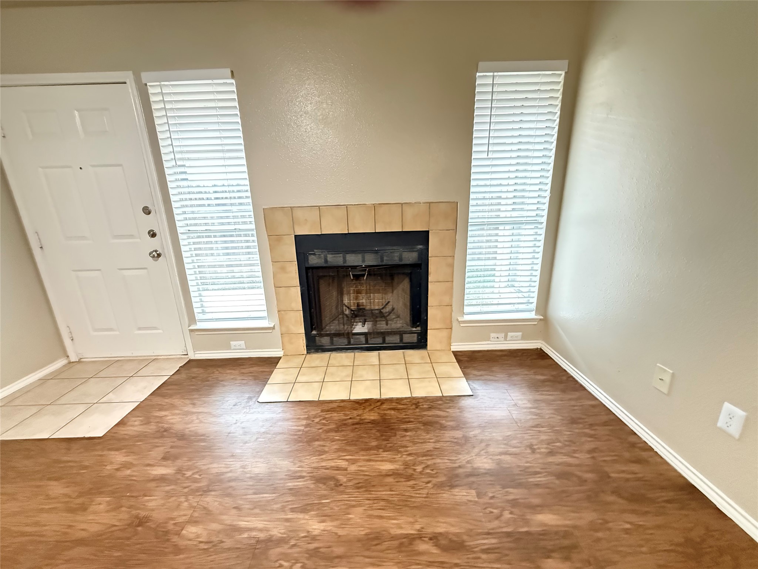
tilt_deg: -15.2
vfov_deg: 85.7
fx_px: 307
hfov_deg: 102.1
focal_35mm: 14
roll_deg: +1.6
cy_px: 284
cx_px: 379
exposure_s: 1/40
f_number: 2.2
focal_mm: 2.22
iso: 1600
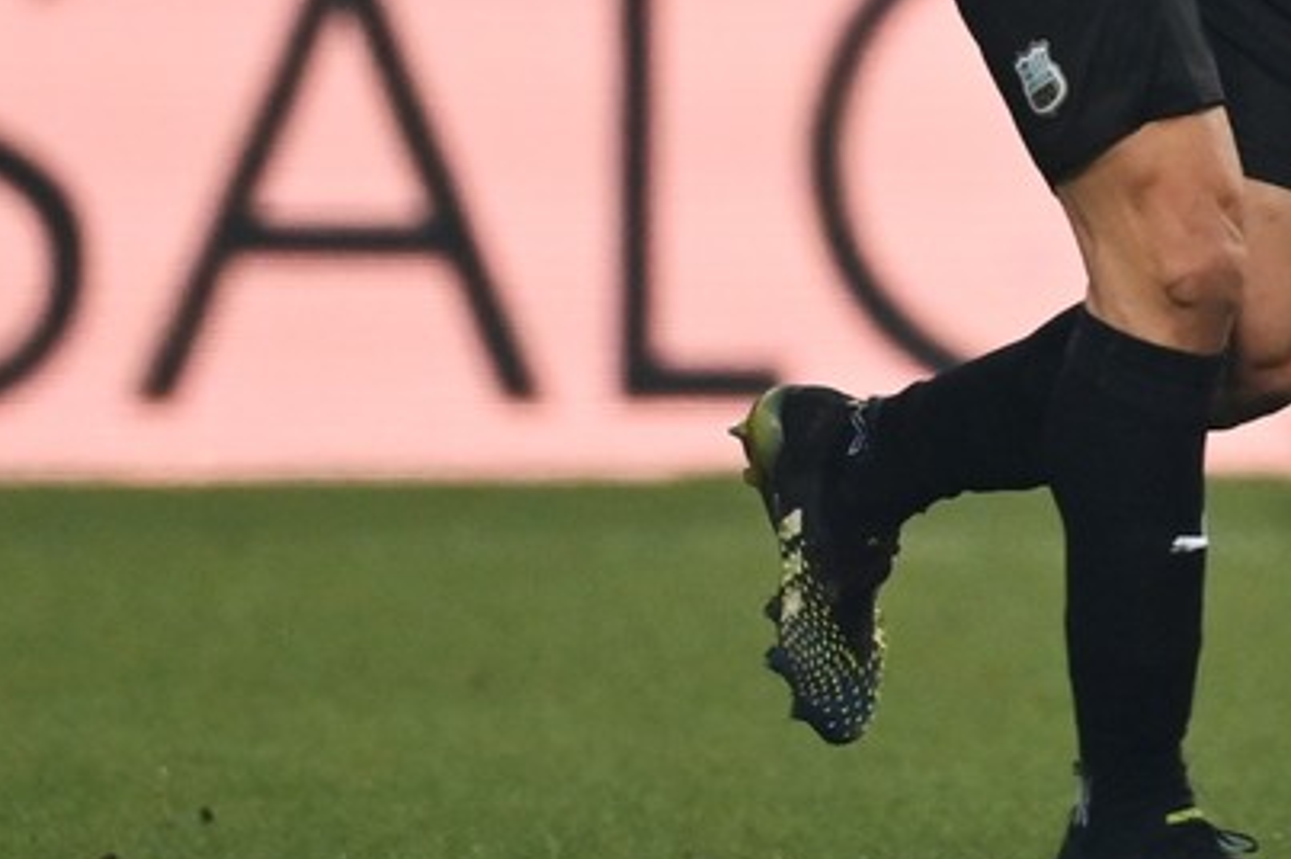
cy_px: -274
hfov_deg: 1.3
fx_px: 55610
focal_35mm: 1552
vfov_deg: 0.9
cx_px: 1810
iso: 2500
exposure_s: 1/1250
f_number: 5.6
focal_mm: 500
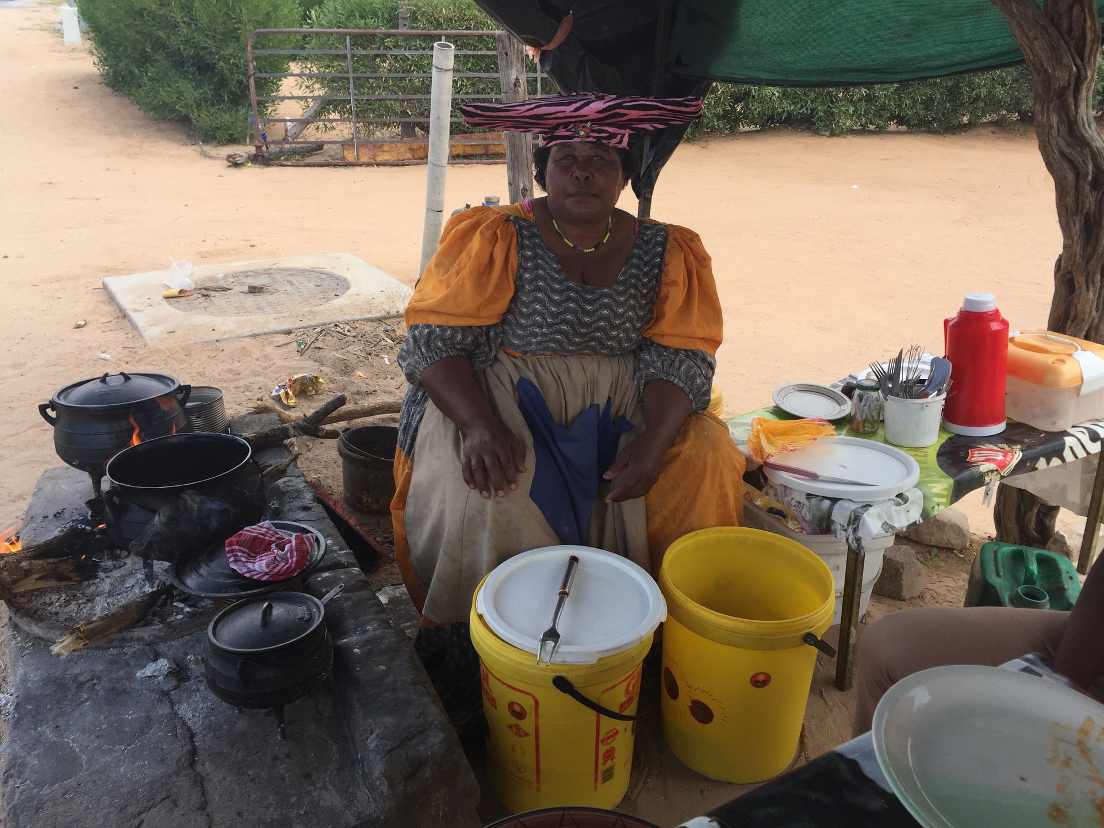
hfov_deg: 61.7
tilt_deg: -23.4
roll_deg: +0.4
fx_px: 925
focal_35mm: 29
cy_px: 414
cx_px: 552
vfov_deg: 48.2
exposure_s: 1/573
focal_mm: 4.15
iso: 32
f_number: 2.2
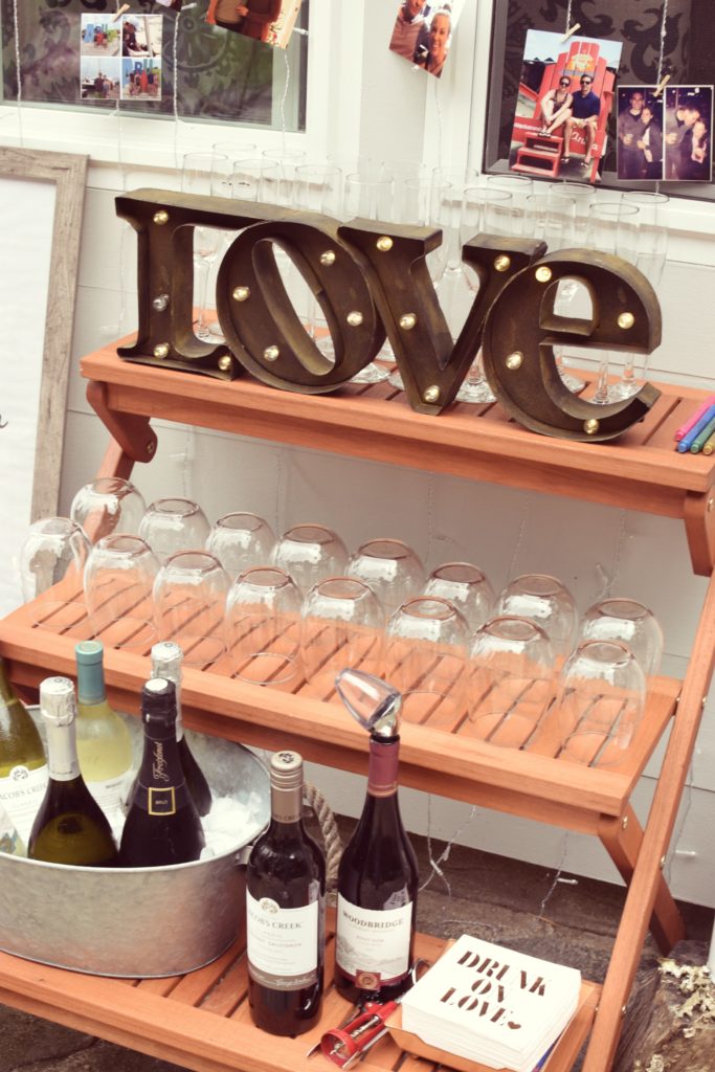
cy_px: 536
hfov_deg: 25.8
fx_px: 1563
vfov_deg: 37.8
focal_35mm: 52
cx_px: 358
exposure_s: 1/160
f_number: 6.3
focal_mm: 35
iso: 800
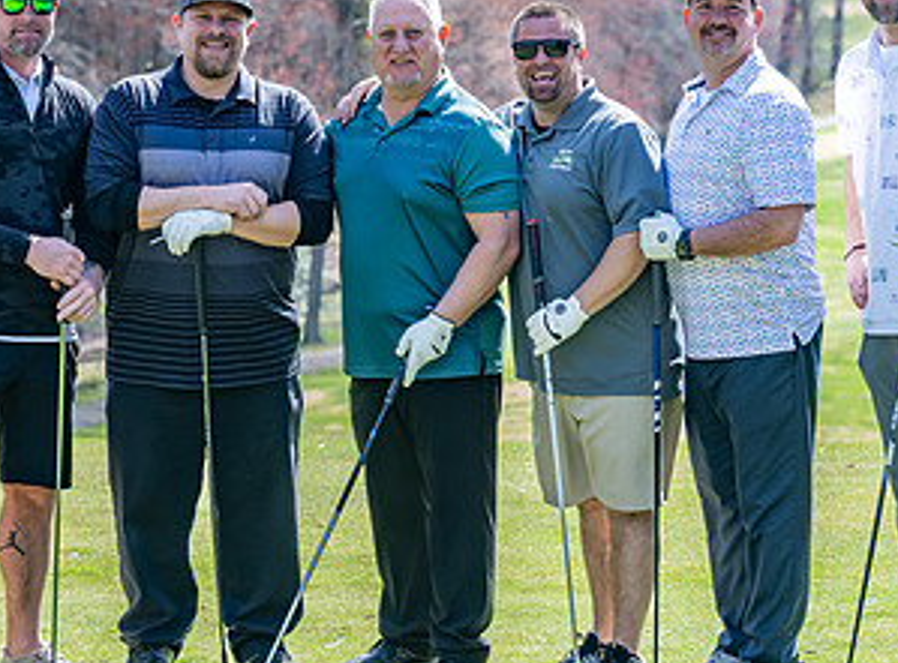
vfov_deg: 6.8
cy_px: 438
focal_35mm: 215
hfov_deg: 9.2
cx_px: 332
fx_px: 5549
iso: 220
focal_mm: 92
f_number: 5
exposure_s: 1/500
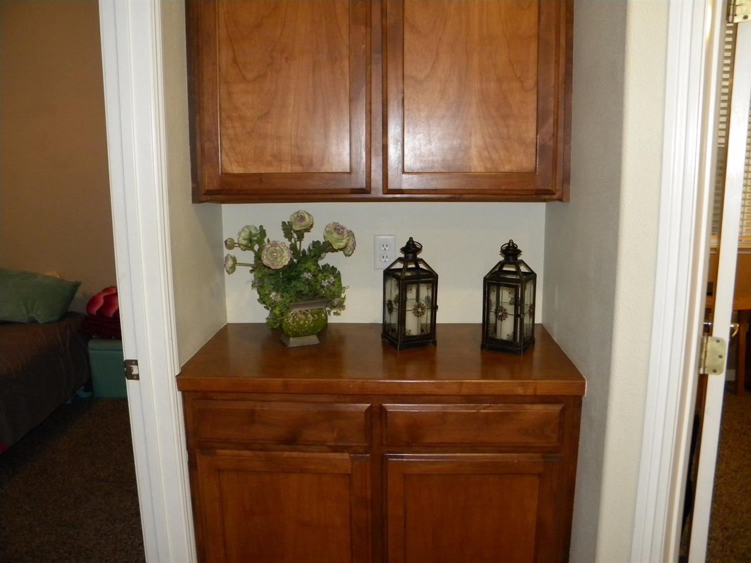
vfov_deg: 49.7
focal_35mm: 28
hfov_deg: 63.5
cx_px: 376
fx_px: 607
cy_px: 282
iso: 400
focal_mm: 5
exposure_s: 1/26
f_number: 3.5
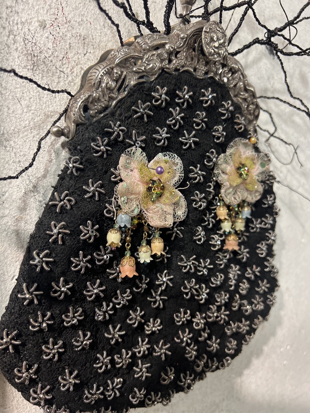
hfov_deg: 53.1
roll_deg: -0.9
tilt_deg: -4.1
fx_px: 310
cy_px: 206
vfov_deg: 67.3
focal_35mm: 26
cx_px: 155
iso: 400
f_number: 1.5
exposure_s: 1/33
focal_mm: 5.7
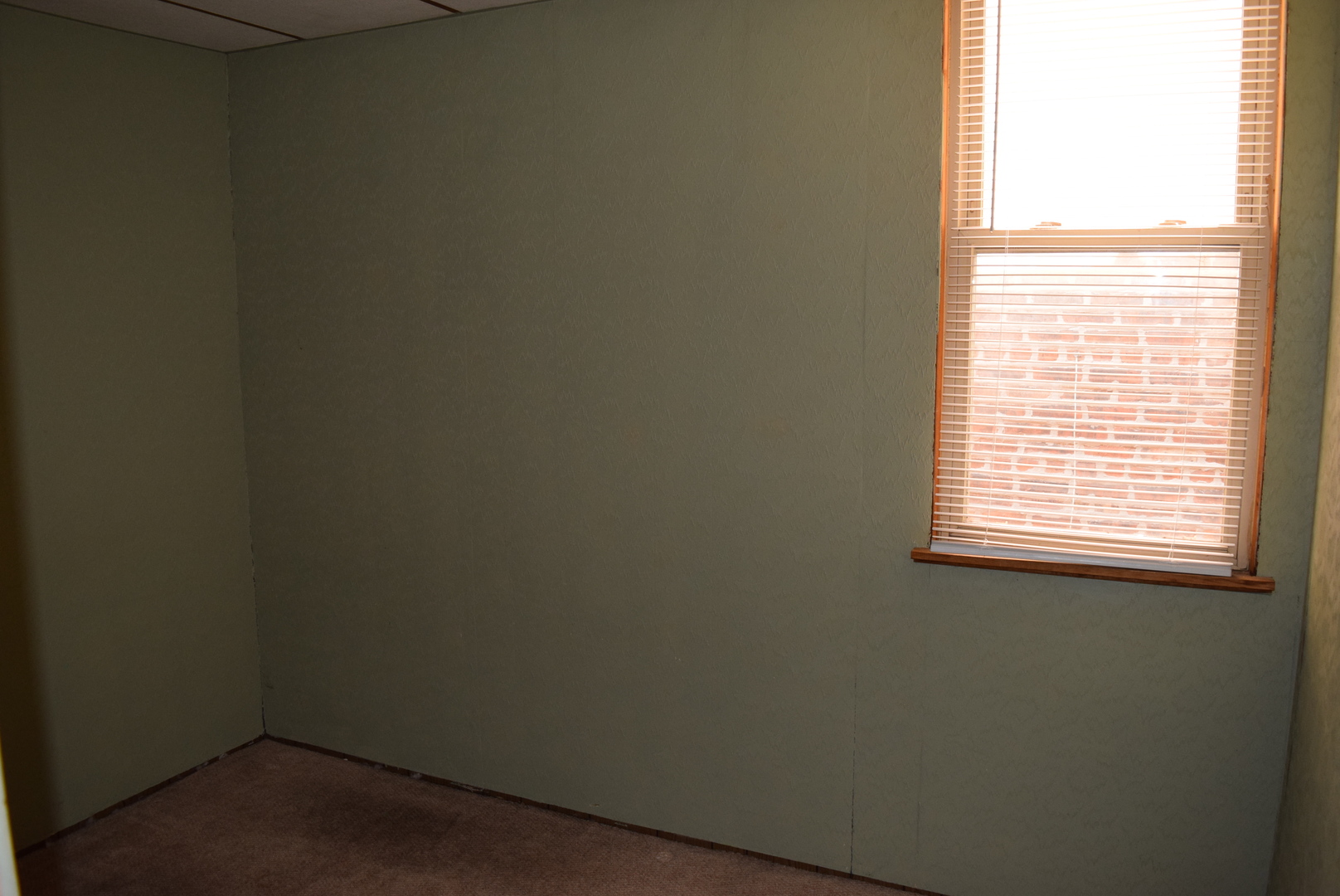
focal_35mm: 27
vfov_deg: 48.0
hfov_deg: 67.3
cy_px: 448
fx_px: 1006
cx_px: 670
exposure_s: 1/100
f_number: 5
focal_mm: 18
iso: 800
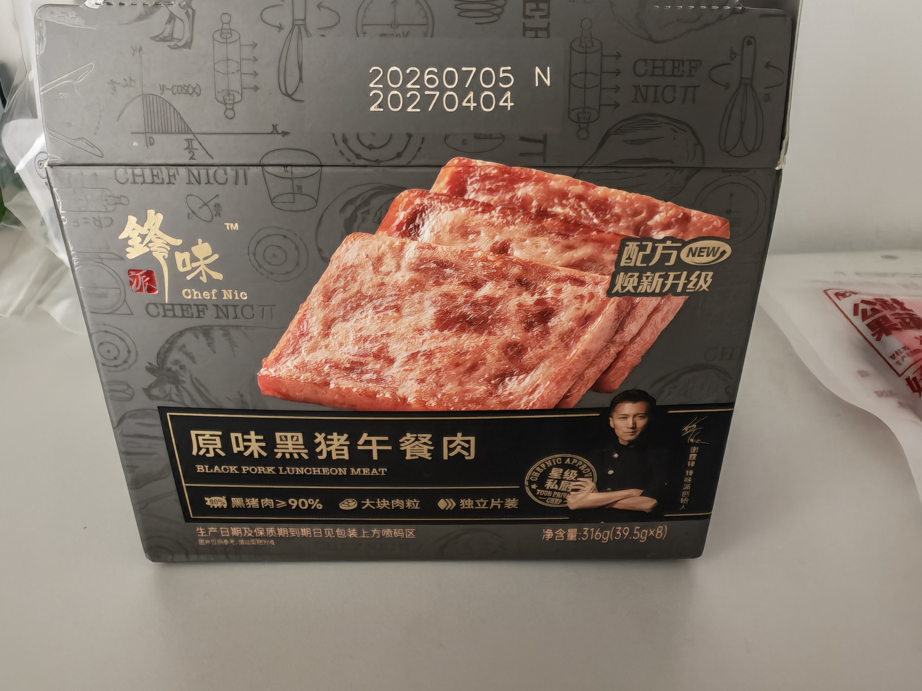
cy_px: 346
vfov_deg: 58.9
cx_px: 461
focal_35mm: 23
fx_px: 613
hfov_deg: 73.9
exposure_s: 1/10
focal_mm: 1.82
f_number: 2
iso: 640
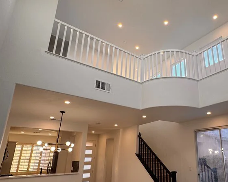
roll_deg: -0.7
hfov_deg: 66.2
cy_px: 104
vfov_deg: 56.6
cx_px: 153
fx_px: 169
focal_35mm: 25
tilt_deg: +16.7
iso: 80
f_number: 2.2
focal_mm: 2.22
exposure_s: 1/120
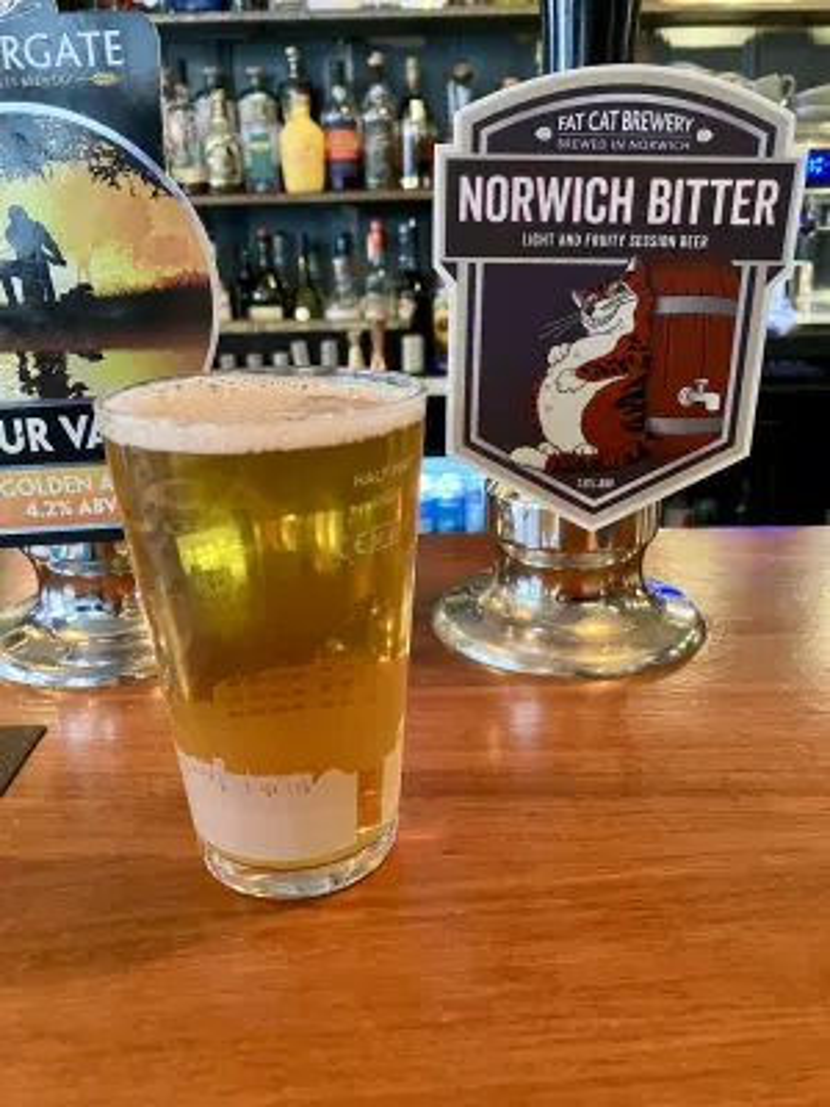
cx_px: 415
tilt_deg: -17.8
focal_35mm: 28
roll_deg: +1.0
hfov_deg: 49.7
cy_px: 554
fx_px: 895
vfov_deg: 63.4
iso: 320
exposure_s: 1/25
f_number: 1.8
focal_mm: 3.99
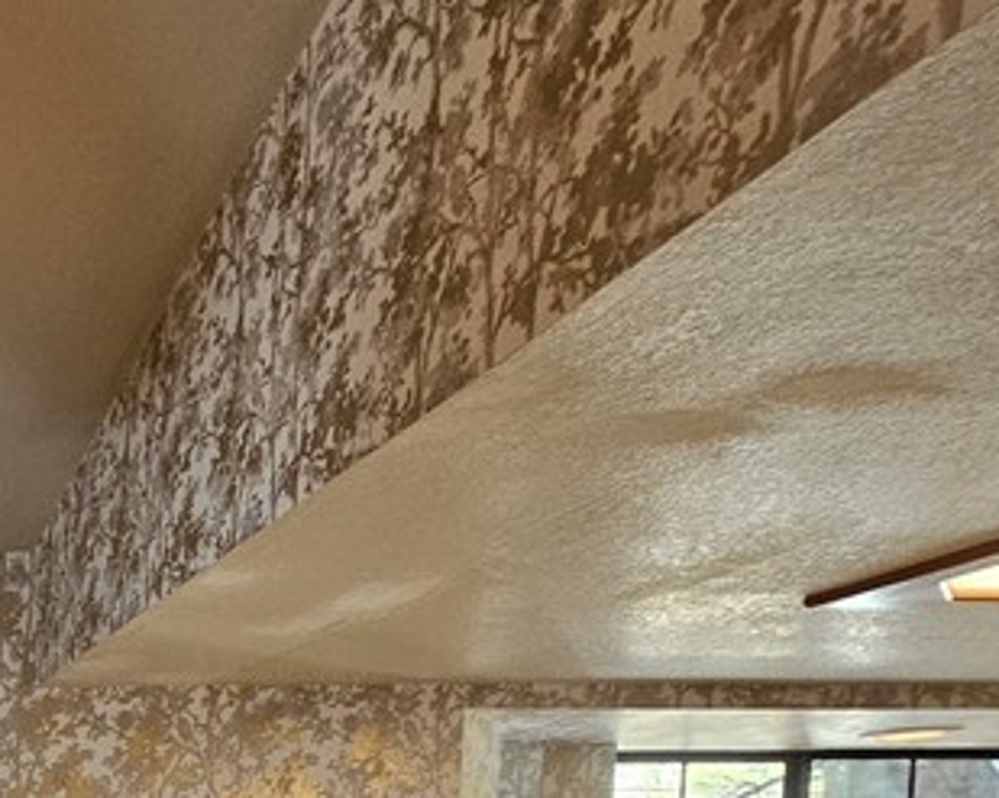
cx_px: -424
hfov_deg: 30.1
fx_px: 1241
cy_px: 1060
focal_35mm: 42
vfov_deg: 28.6
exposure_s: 1/60
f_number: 2.2
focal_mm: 2.2
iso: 320
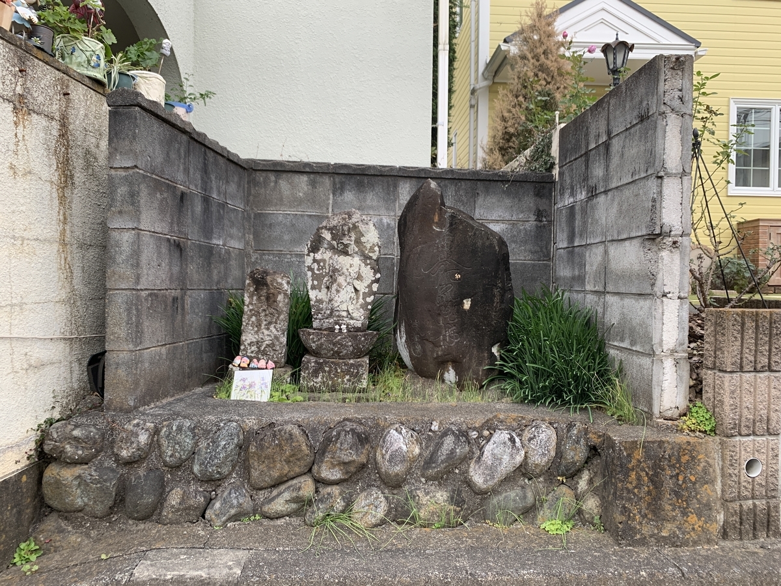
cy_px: 293
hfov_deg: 67.3
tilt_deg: -1.4
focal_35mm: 26
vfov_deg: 53.1
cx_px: 390
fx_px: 587
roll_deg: -1.4
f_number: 1.8
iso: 64
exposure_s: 1/121
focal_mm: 4.25
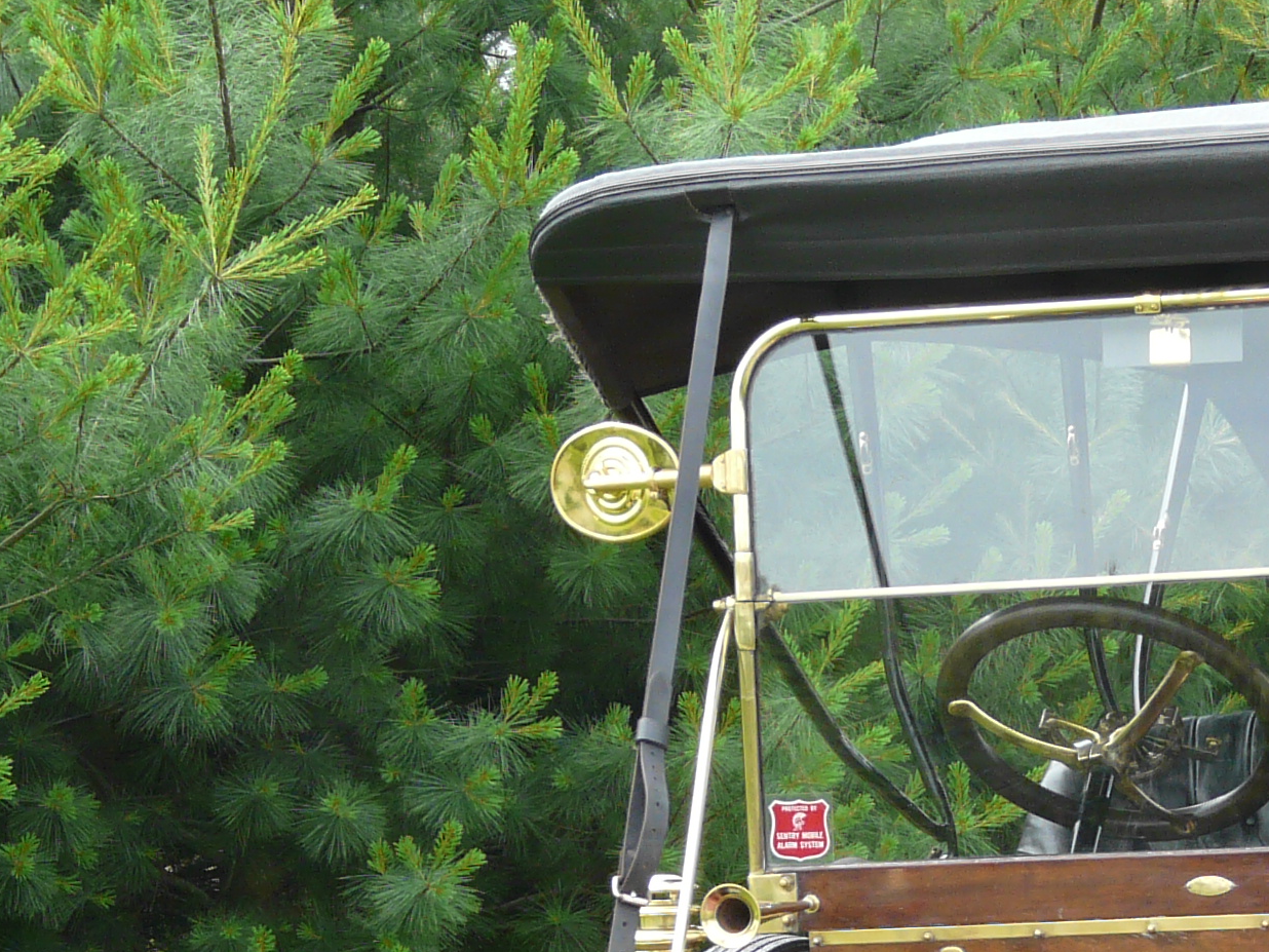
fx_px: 7259
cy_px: 1194
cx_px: 1300
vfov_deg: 7.4
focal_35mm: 198
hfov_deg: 9.9
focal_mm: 12.3
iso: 100
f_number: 4
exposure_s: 1/160
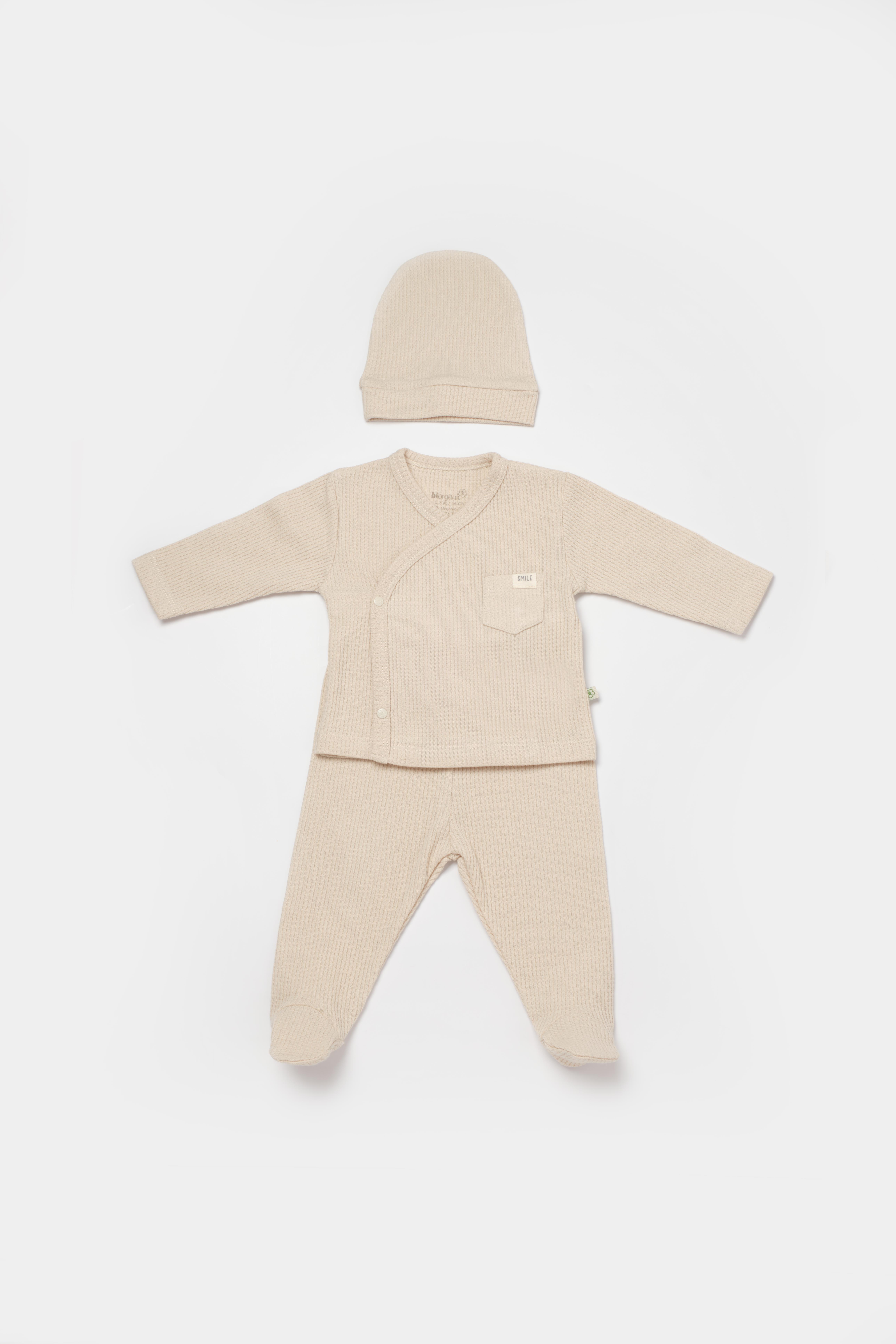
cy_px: 672
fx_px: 1904
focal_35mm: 51
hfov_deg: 26.5
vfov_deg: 38.9
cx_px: 448
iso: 125
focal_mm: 34.3
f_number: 10
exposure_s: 1/125
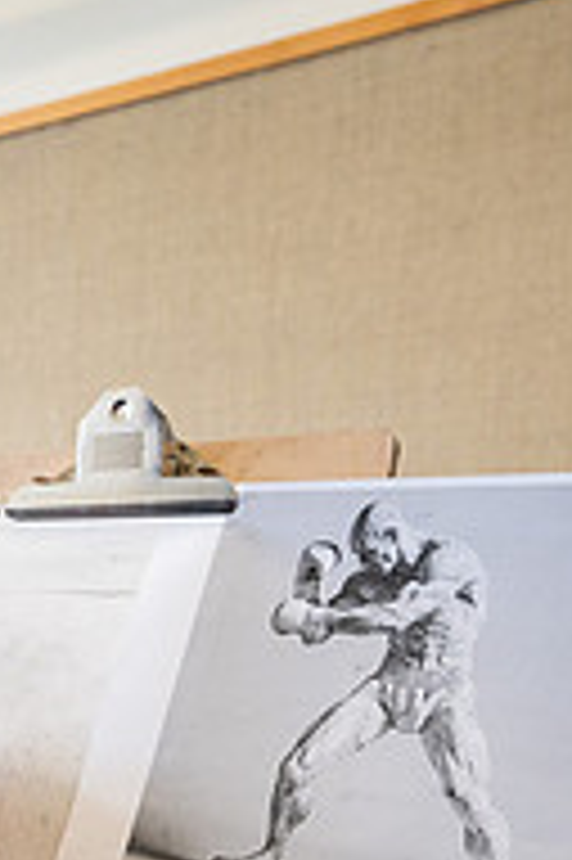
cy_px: 725
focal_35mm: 57
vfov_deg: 33.7
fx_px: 1361
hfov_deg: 21.4
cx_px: -174
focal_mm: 17.5
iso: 800
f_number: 4
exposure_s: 1/160
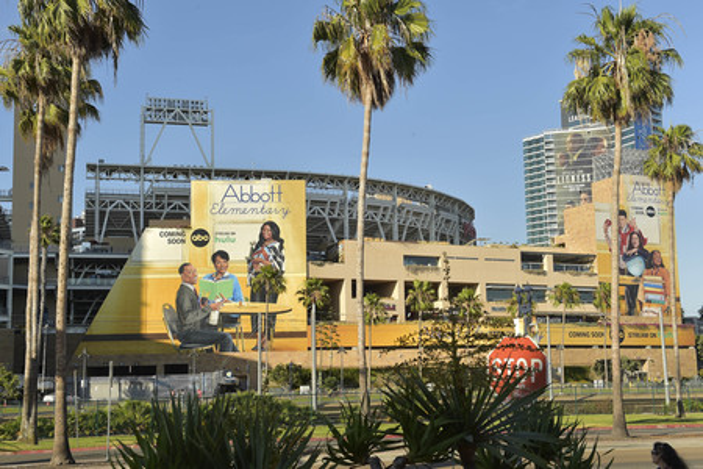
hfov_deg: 41.1
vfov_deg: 28.1
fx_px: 937
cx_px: 352
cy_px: 234
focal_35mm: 48
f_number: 10
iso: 160
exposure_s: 1/250
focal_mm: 48
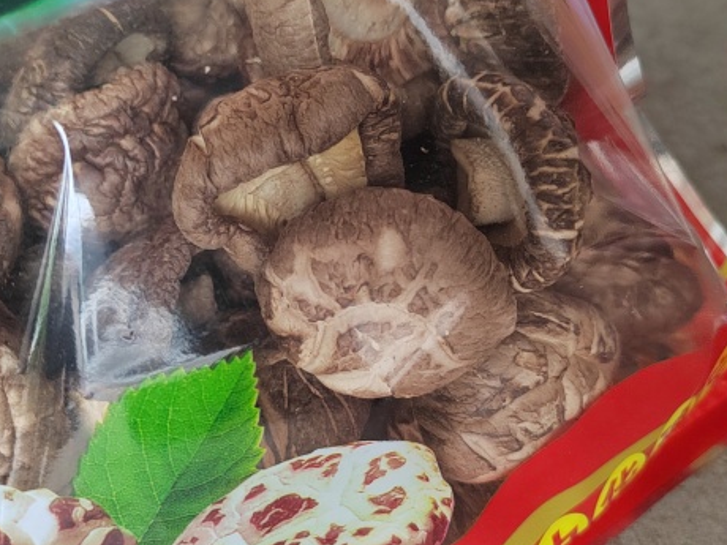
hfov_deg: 46.7
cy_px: 250
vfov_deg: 35.9
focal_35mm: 40
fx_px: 840
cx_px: 319
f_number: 1.9
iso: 369
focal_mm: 5.52
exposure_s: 1/100
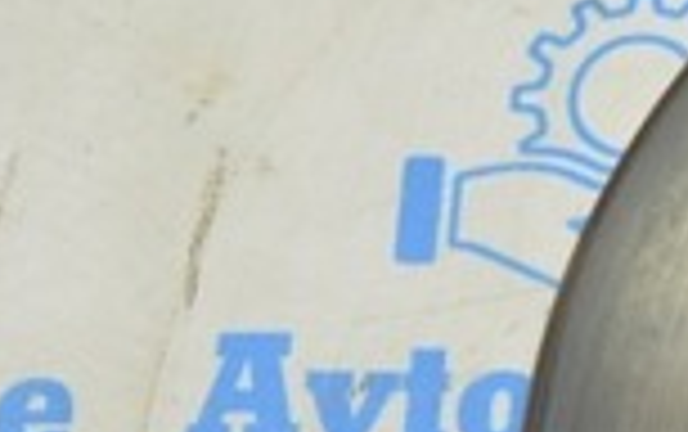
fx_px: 2159
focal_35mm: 115
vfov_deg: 11.2
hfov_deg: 15.7
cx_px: 1214
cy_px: 551
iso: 400
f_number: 5.6
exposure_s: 1/20
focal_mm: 18
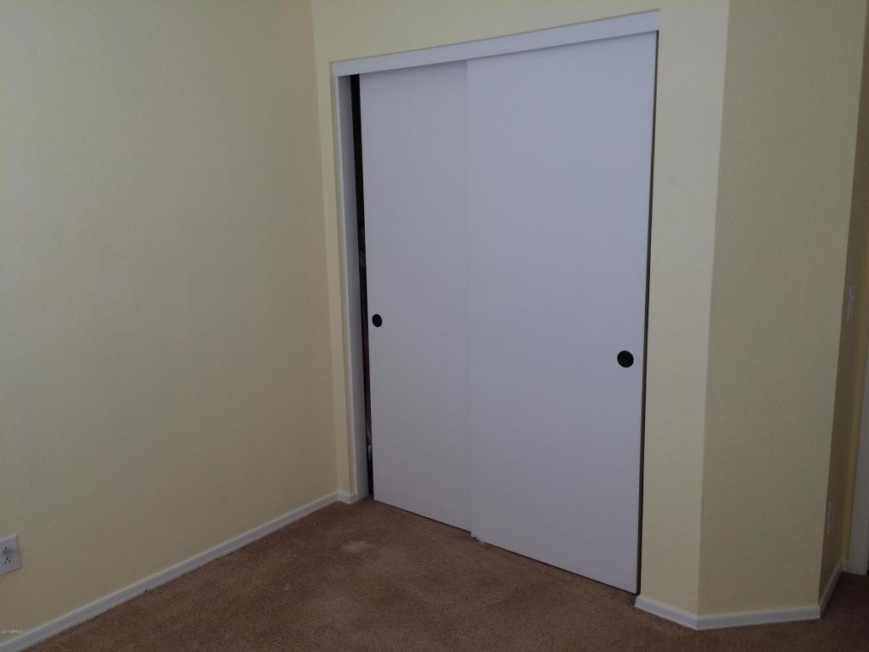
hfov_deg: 61.7
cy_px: 326
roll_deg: +1.6
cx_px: 434
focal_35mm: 29
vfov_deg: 48.2
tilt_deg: -12.0
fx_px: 728
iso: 40
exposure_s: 1/60
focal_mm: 4.15
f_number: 2.2
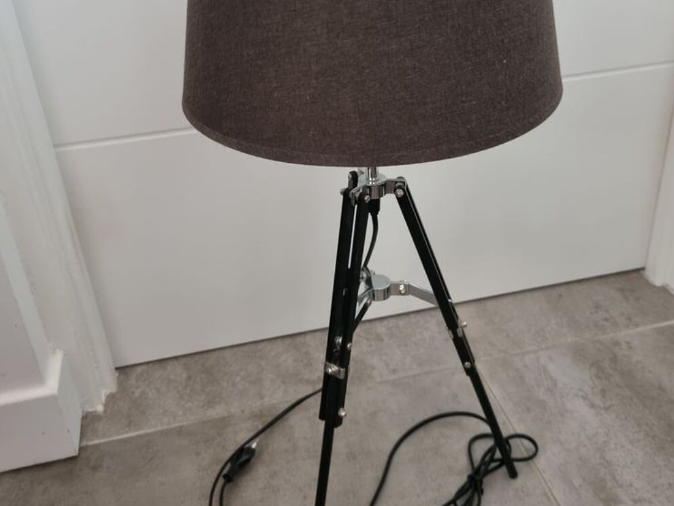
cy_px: 186
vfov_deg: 40.4
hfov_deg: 52.6
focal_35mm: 35
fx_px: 682
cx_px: 340
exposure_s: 1/33
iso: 500
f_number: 1.8
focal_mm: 5.4
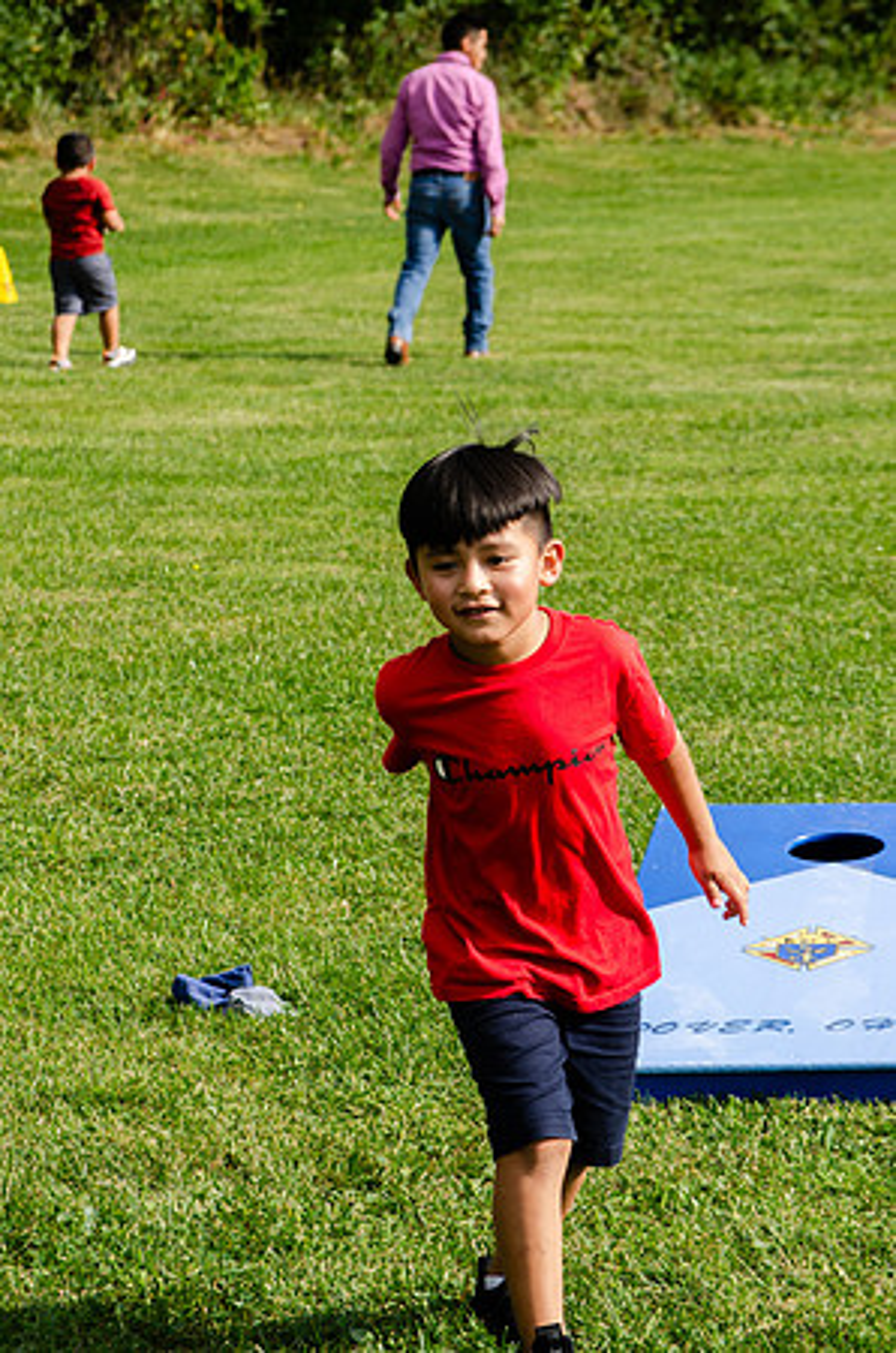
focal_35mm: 183
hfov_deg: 7.5
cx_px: 448
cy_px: 676
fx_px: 6863
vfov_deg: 11.3
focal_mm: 122
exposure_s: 1/320
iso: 100
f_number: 9
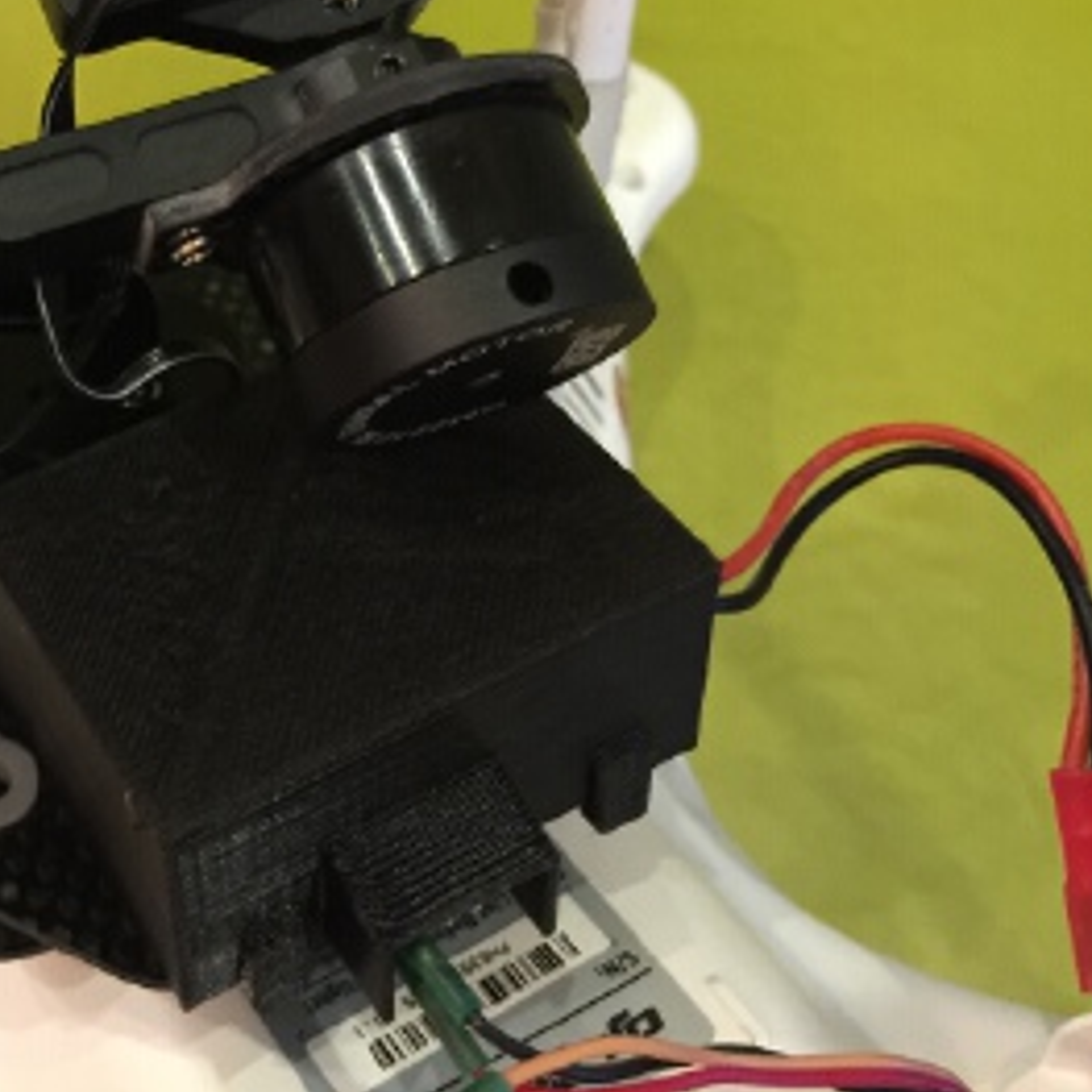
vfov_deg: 32.1
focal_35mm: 52
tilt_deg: -71.4
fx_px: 1856
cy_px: 266
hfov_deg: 30.5
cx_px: 2
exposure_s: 1/8
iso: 125
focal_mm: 4.15
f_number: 2.2
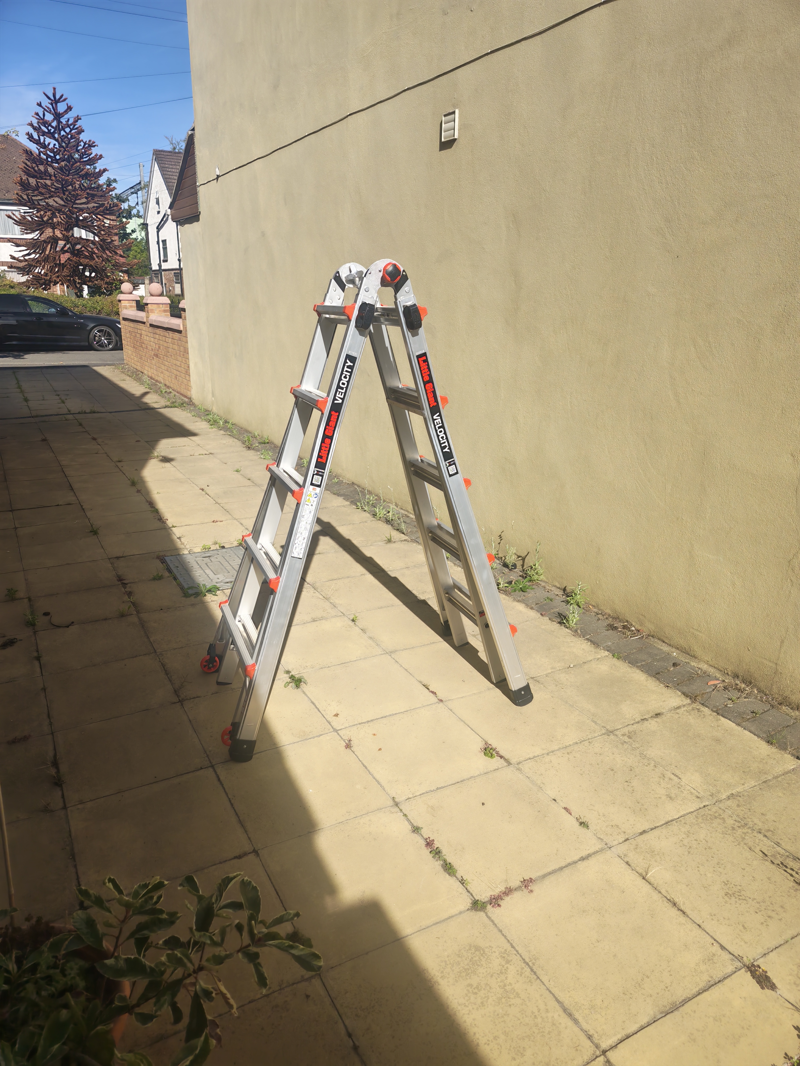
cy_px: 533
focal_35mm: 23
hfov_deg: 58.9
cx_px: 400
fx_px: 709
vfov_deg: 73.9
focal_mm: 6.55
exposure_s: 1/1900
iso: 50
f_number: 1.6
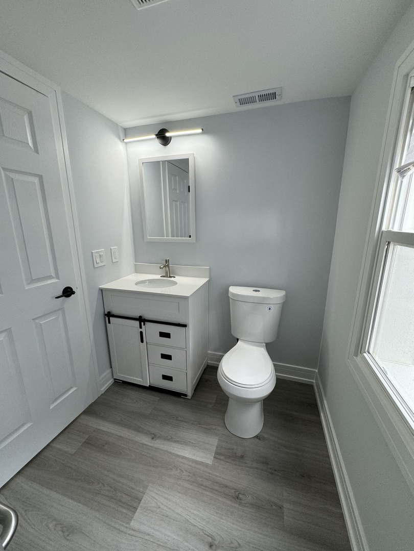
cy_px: 276
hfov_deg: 85.7
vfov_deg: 102.1
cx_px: 207
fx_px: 223
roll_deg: +1.5
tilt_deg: -13.3
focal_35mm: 14
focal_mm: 2.22
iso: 125
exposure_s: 1/120
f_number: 2.2
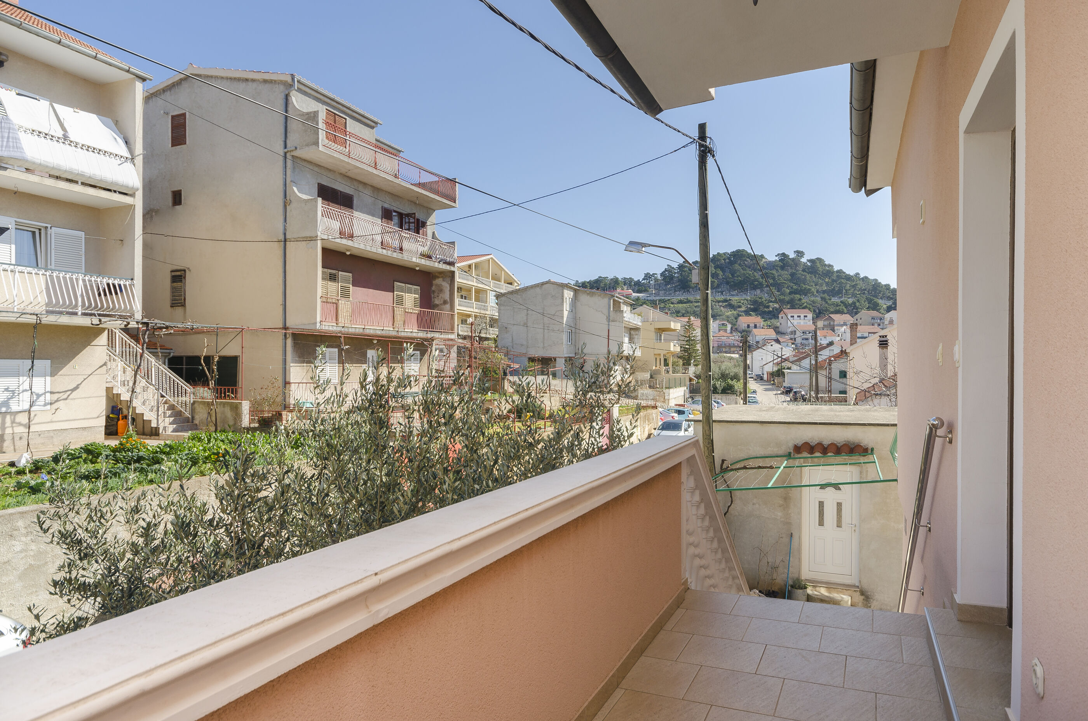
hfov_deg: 77.4
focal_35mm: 22
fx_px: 679
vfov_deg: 55.9
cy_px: 360
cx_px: 544
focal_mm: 15
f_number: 8
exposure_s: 1/200
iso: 100
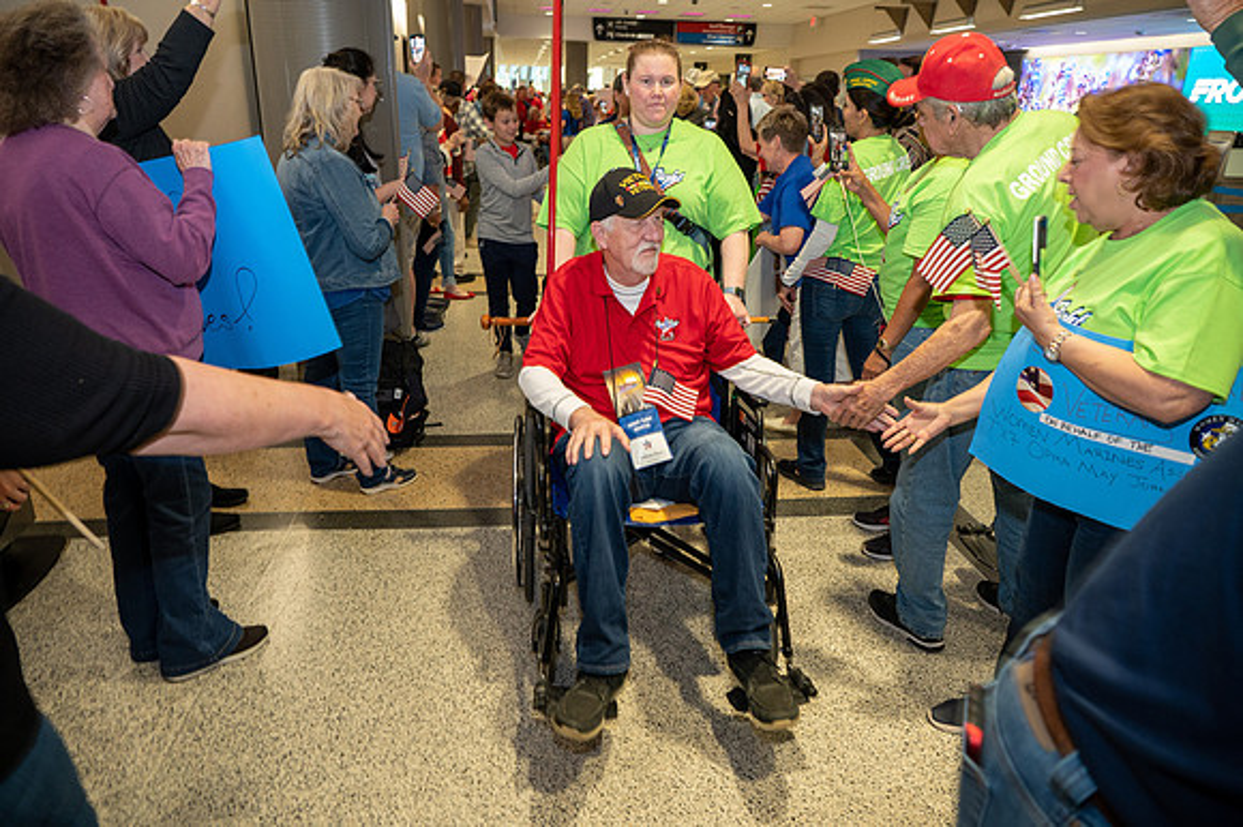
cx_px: 622
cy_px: 414
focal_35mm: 24
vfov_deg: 53.1
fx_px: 828
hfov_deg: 73.8
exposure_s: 1/40
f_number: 4.5
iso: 1400
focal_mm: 24
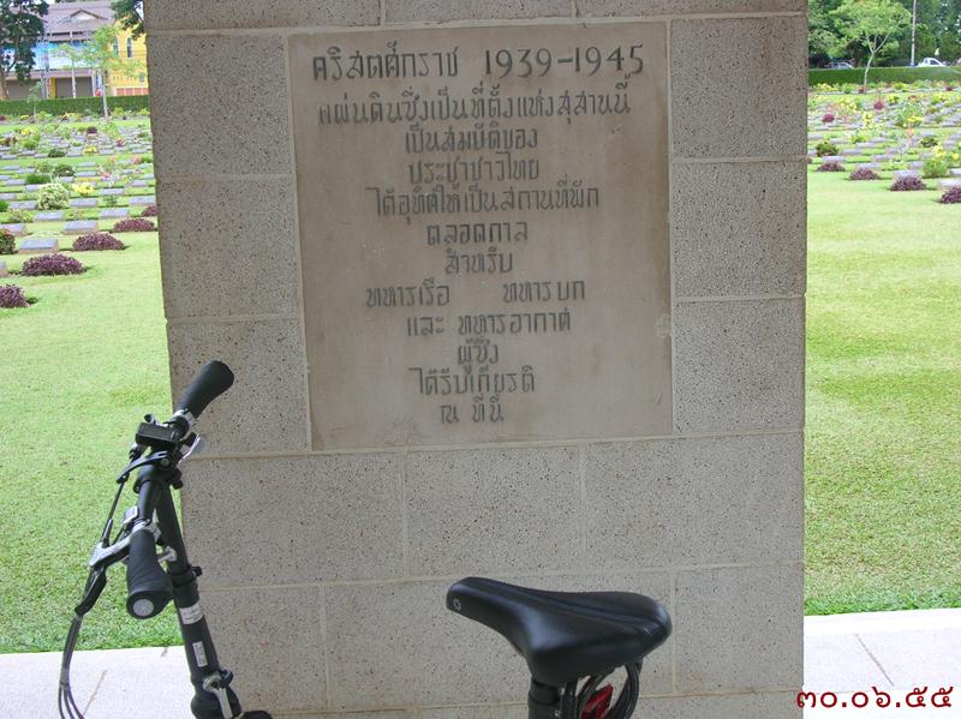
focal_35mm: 54
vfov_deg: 27.0
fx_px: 1498
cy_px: 360
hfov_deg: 35.6
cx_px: 480
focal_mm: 9.1
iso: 50
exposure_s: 1/118
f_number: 3.4
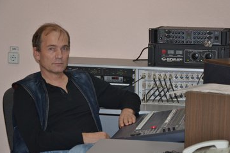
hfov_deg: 17.5
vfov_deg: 11.7
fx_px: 747
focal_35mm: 117
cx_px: 122
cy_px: 83
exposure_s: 1/30
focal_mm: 70
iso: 800
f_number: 5.3
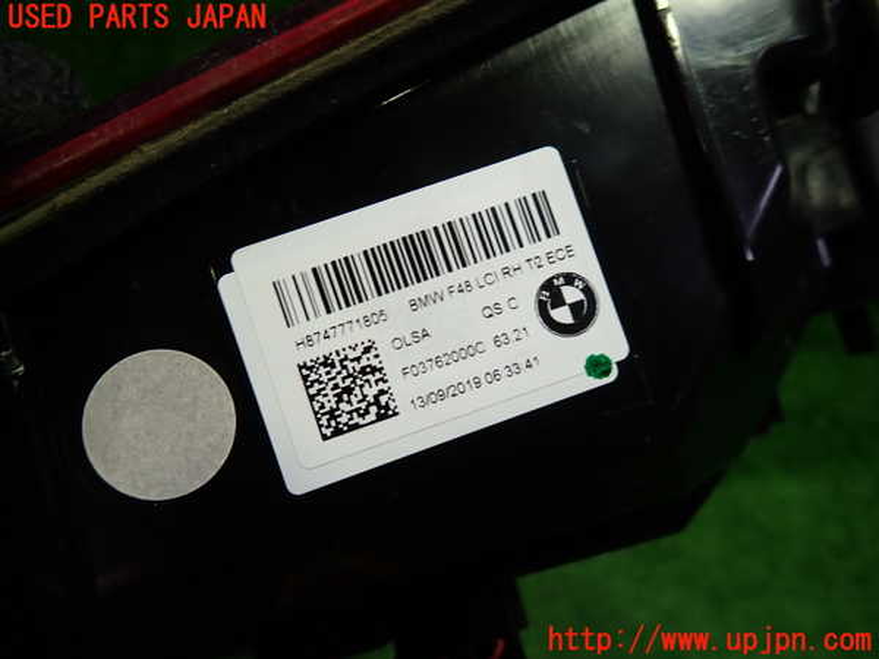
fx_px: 635
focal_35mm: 25
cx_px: 440
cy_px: 330
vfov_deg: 54.9
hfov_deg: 69.4
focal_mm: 4.5
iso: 100
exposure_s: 1/80
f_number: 2
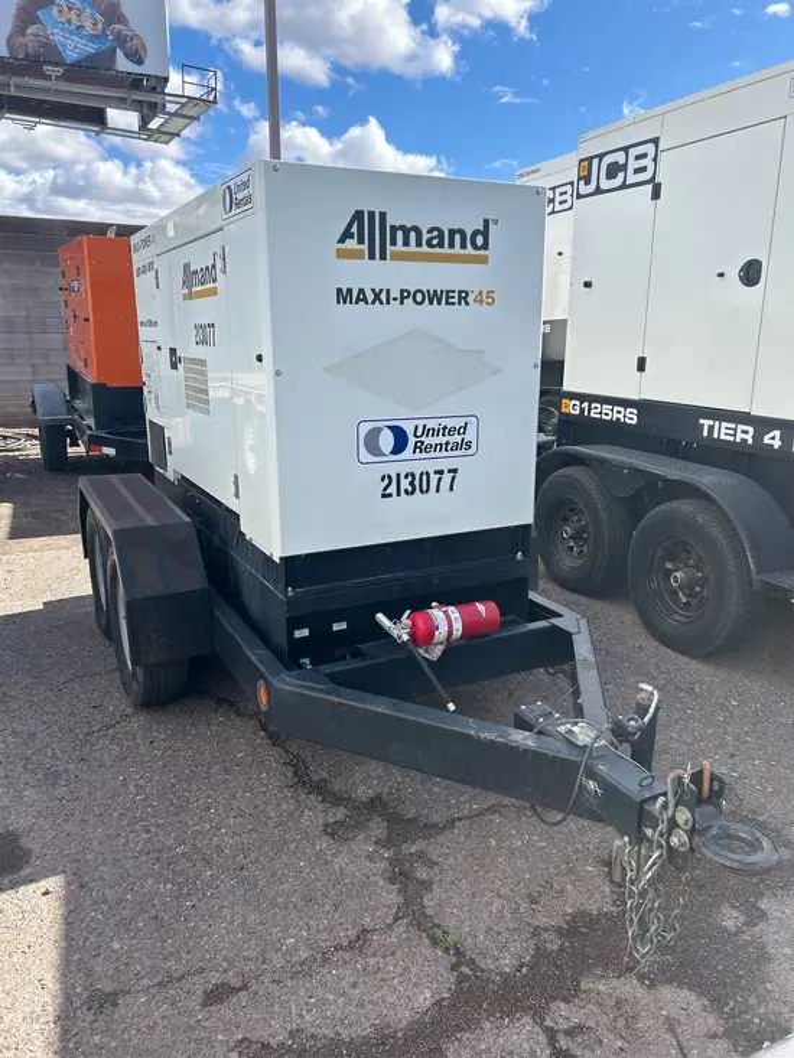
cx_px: 397
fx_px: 795
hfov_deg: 53.1
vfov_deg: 67.3
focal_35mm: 26
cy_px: 529
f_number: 1.5
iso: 50
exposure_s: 1/2994
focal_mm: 5.7
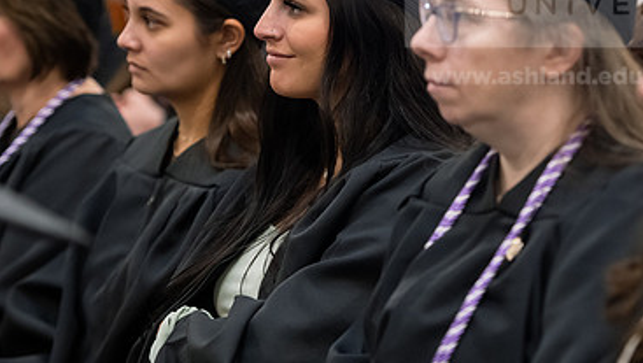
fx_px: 3276
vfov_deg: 6.3
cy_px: 113
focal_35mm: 192
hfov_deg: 11.2
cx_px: 352
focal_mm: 116
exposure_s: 1/200
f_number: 3.2
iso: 3200
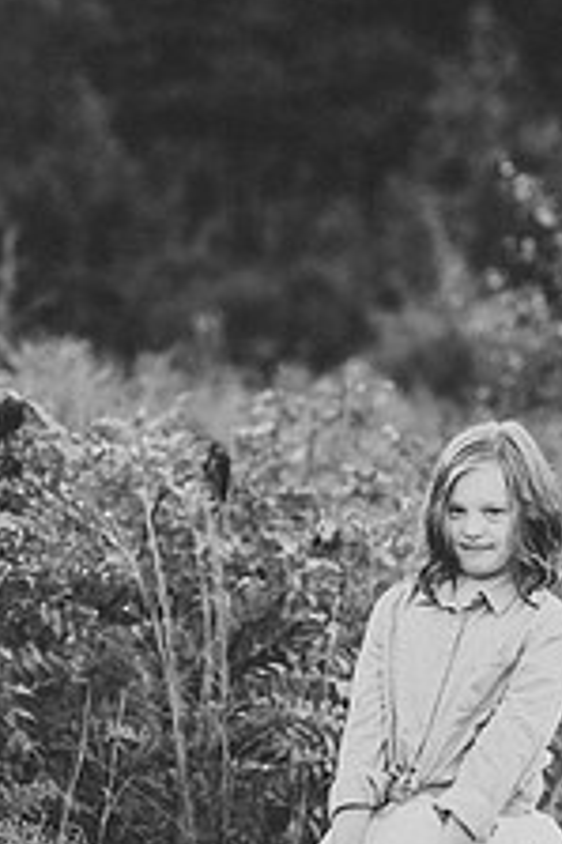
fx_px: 4010
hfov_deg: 8.0
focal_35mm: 171
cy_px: 667
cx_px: 490
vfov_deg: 12.0
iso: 125
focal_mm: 85
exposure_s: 1/200
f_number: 2.2
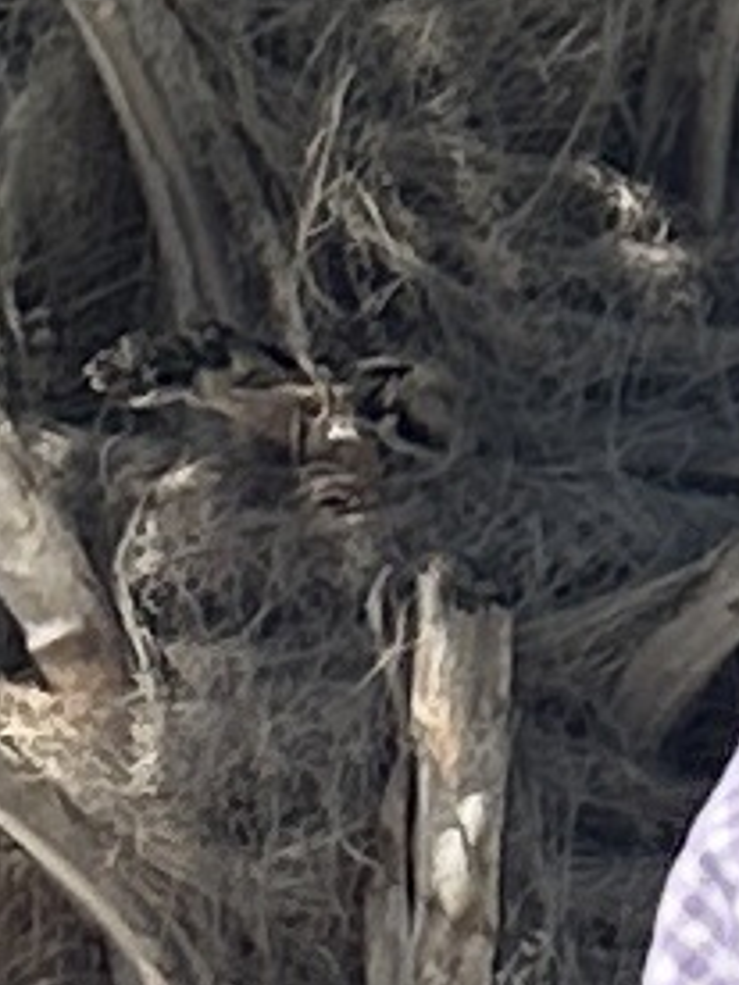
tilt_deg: -3.9
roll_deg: -0.4
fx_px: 4014
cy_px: 1840
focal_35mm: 141
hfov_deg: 9.4
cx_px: 1739
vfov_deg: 12.6
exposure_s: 1/2809
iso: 80
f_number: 1.78
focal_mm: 6.86
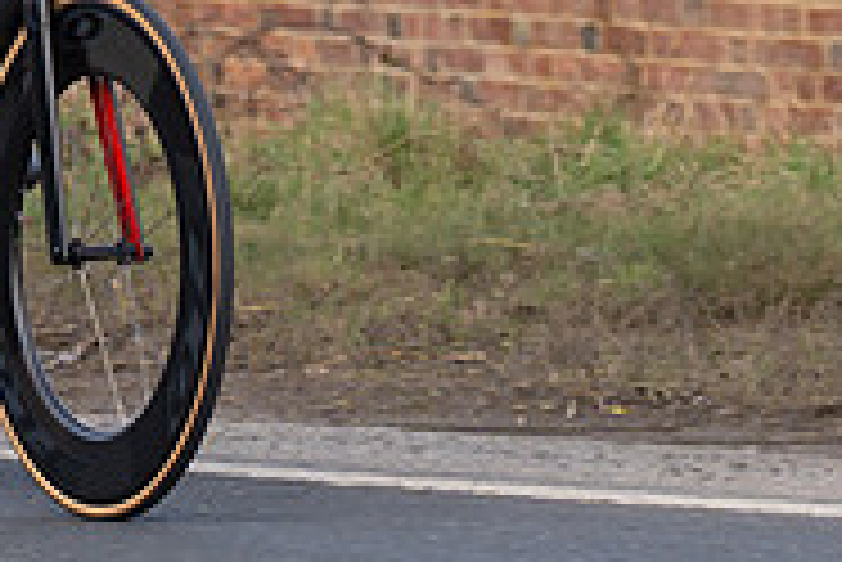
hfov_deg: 3.5
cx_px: -29
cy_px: -290
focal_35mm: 588
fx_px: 13763
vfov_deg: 2.3
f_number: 4
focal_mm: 100
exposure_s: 1/800
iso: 160
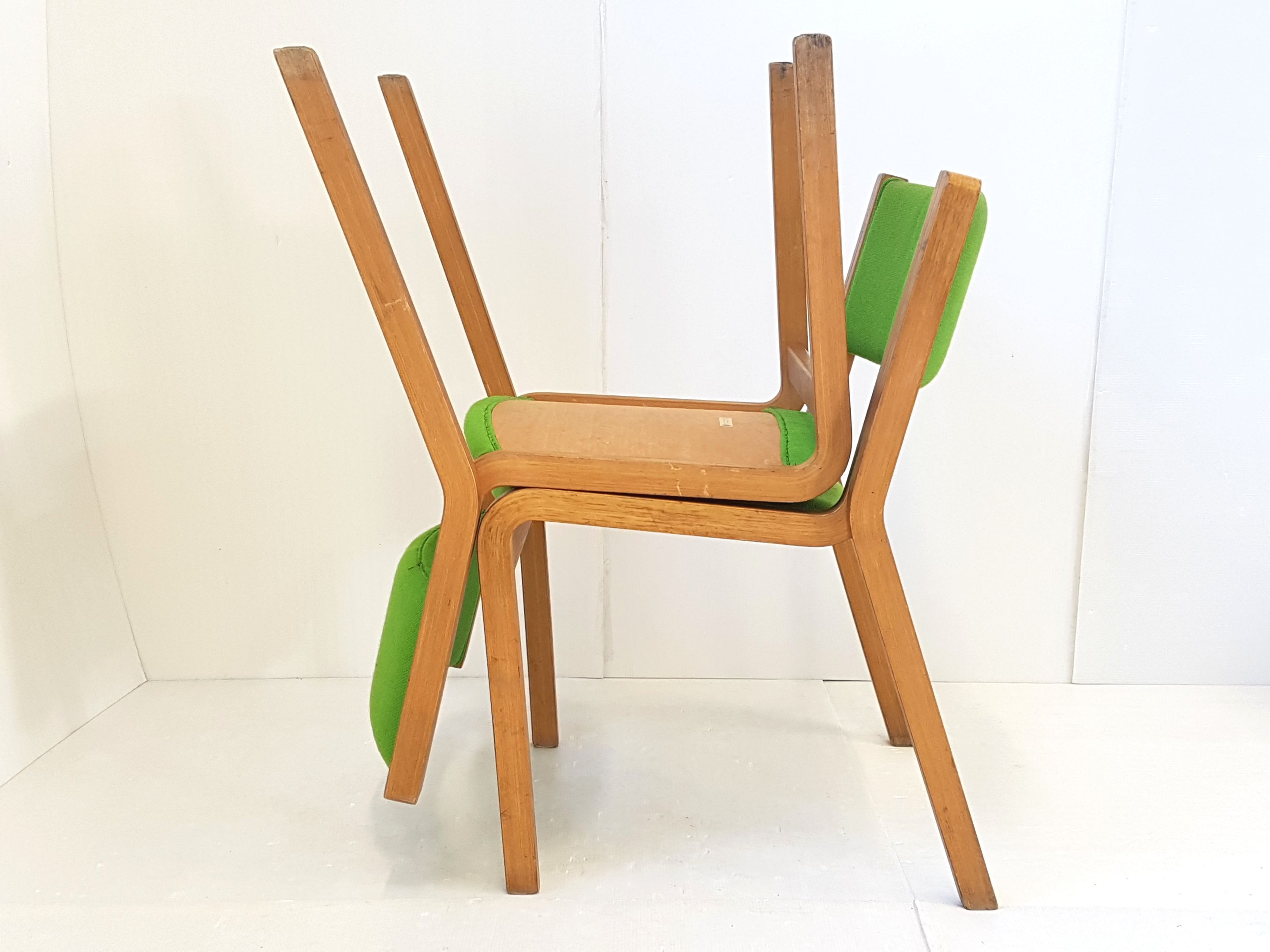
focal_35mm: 26
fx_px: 954
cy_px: 476
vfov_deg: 53.1
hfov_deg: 67.3
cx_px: 635
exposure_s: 1/50
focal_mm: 4.2
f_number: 1.7
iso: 100
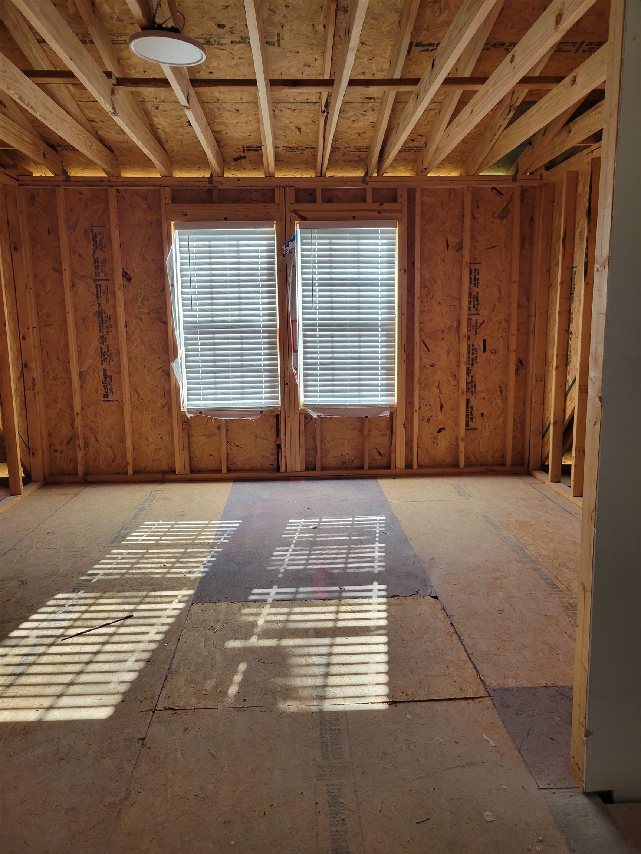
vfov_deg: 67.3
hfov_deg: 53.1
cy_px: 427
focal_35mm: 26
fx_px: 642
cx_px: 320
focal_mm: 5.4
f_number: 1.8
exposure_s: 1/120
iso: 100
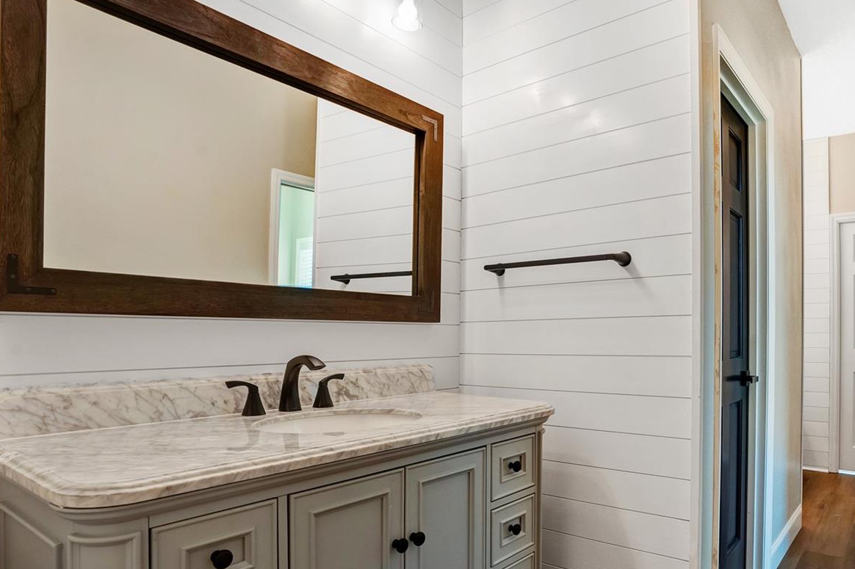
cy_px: 352
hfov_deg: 76.8
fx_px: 522
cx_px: 547
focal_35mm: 22
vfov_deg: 56.6
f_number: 8
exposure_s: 1/30
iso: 640
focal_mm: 16
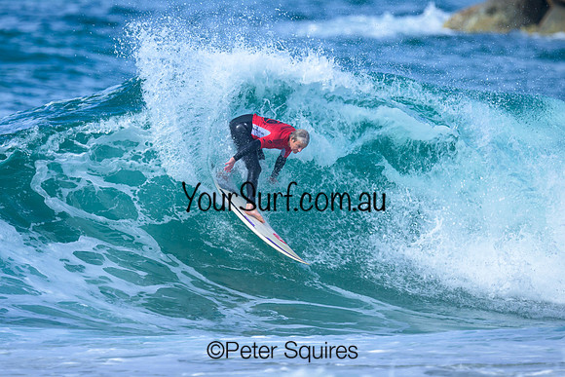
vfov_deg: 1.3
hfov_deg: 1.9
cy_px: 149
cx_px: 228
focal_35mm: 1100
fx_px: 17265
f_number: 6.3
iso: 360
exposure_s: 1/2000
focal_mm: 800
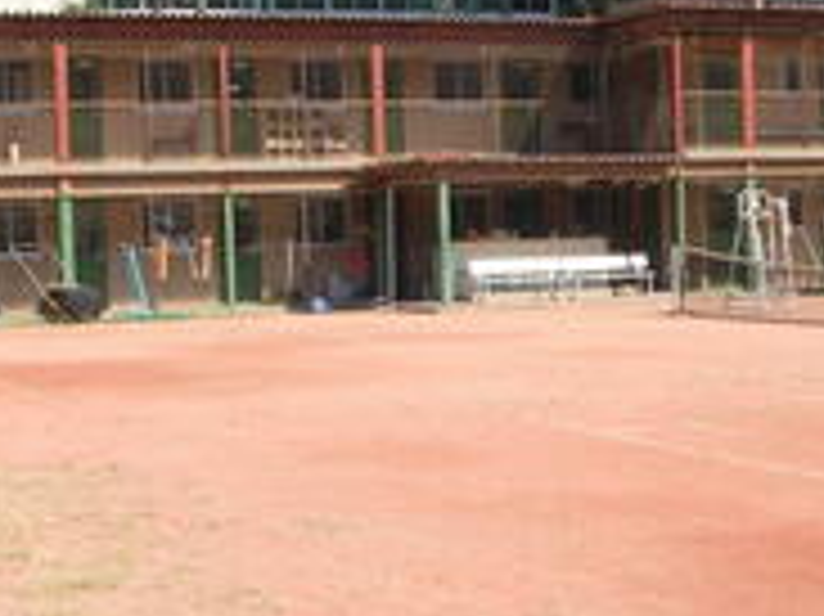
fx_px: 2189
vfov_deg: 16.0
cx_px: 441
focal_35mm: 92
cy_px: 360
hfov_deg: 21.3
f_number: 6.1
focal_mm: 7.1
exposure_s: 1/175
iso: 50
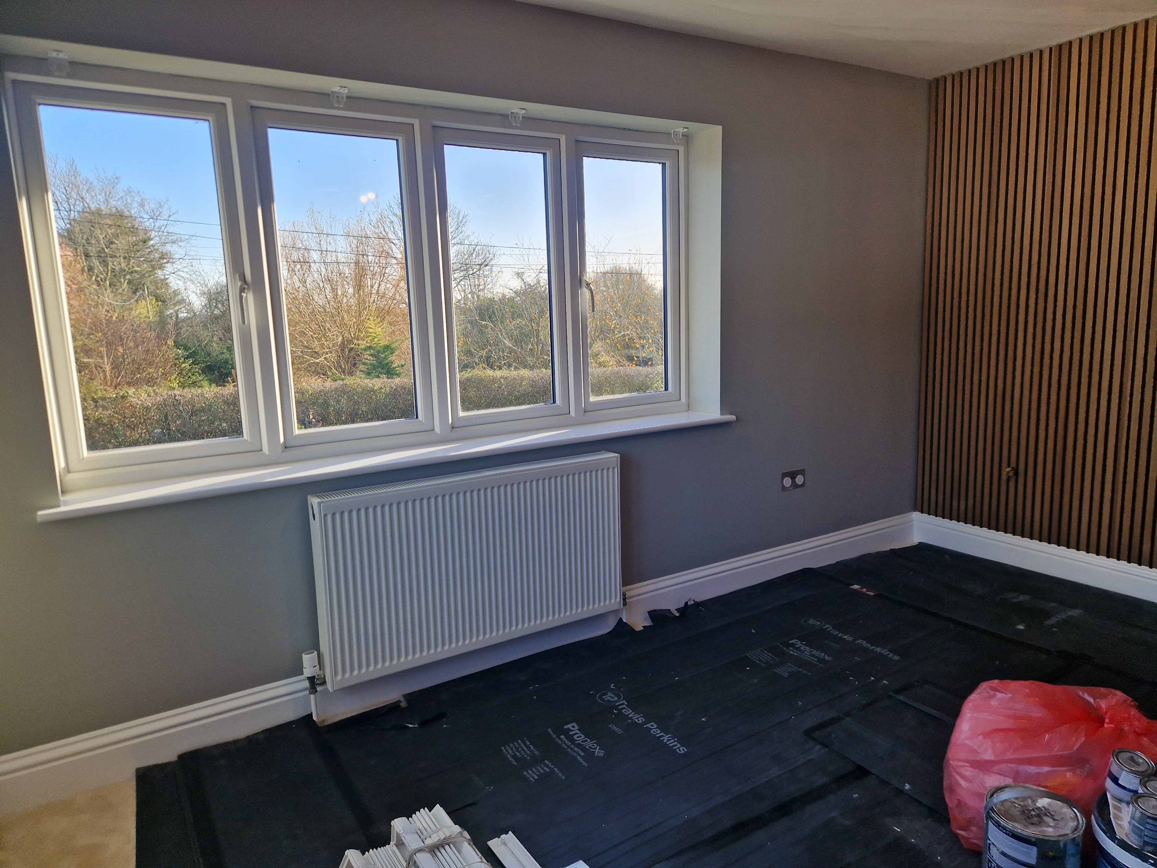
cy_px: 434
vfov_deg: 58.9
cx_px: 578
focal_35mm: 23
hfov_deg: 73.9
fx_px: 769
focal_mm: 5.4
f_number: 1.8
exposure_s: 1/204
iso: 50
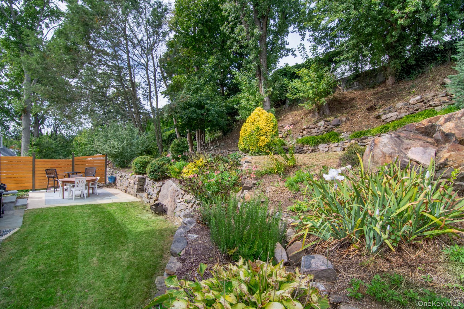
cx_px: 232
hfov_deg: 95.0
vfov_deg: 72.0
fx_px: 213
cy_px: 154
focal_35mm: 16
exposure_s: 1/200
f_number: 13
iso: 400
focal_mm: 11
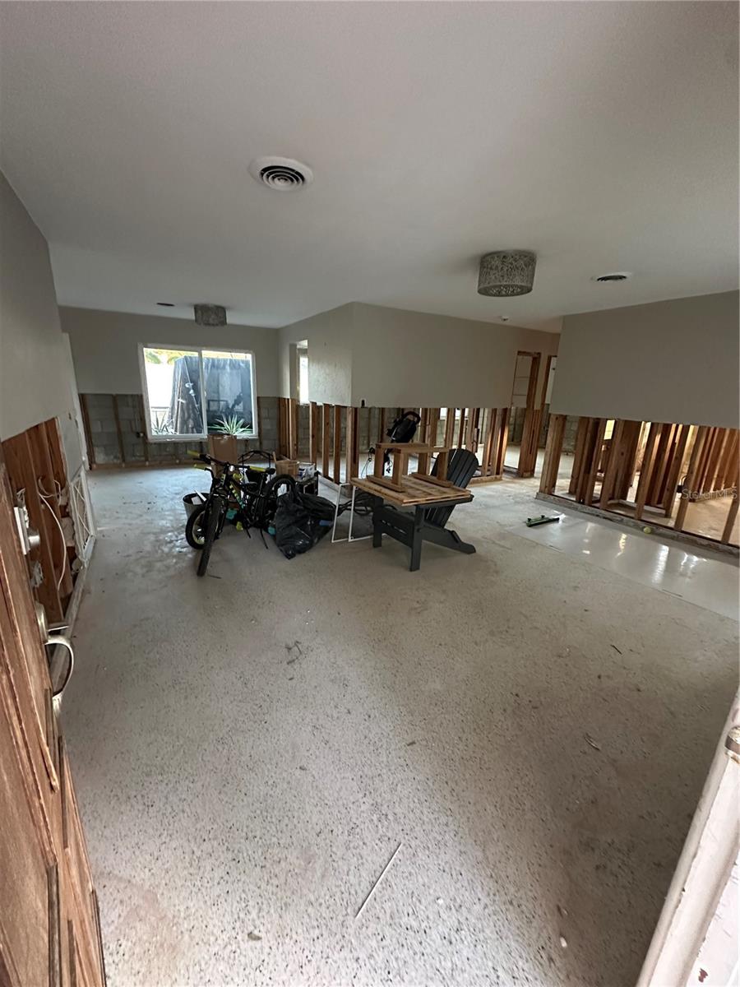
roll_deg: -2.7
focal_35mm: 14
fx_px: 399
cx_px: 370
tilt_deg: -14.3
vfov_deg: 102.1
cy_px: 494
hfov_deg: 85.7
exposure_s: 1/60
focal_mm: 2.22
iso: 800
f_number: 2.2
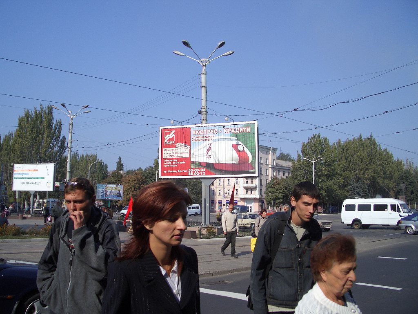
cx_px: 209
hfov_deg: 52.6
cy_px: 157
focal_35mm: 35
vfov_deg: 40.7
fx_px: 423
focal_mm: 5.8
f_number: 4.3
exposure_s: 1/640
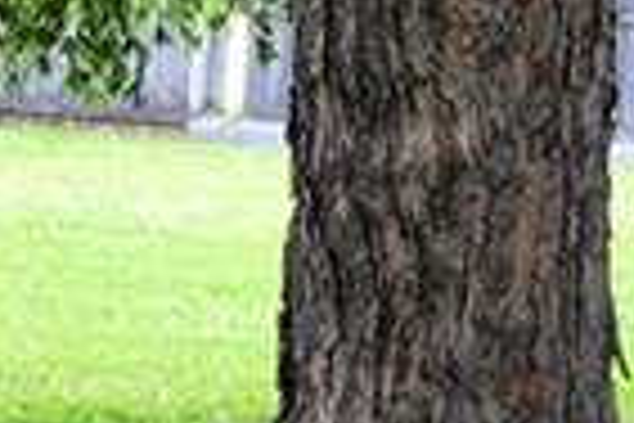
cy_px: 18
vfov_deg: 5.1
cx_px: -728
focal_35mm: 272
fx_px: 4783
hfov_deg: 7.2
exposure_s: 1/200
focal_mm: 25
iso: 400
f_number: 7.1
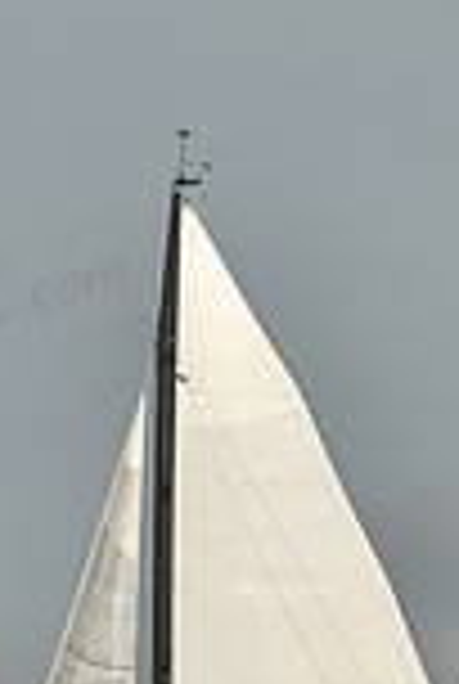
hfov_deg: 1.5
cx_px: 362
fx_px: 18123
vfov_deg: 2.2
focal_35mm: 952
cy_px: 927
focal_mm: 250
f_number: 11
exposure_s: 1/1250
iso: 400
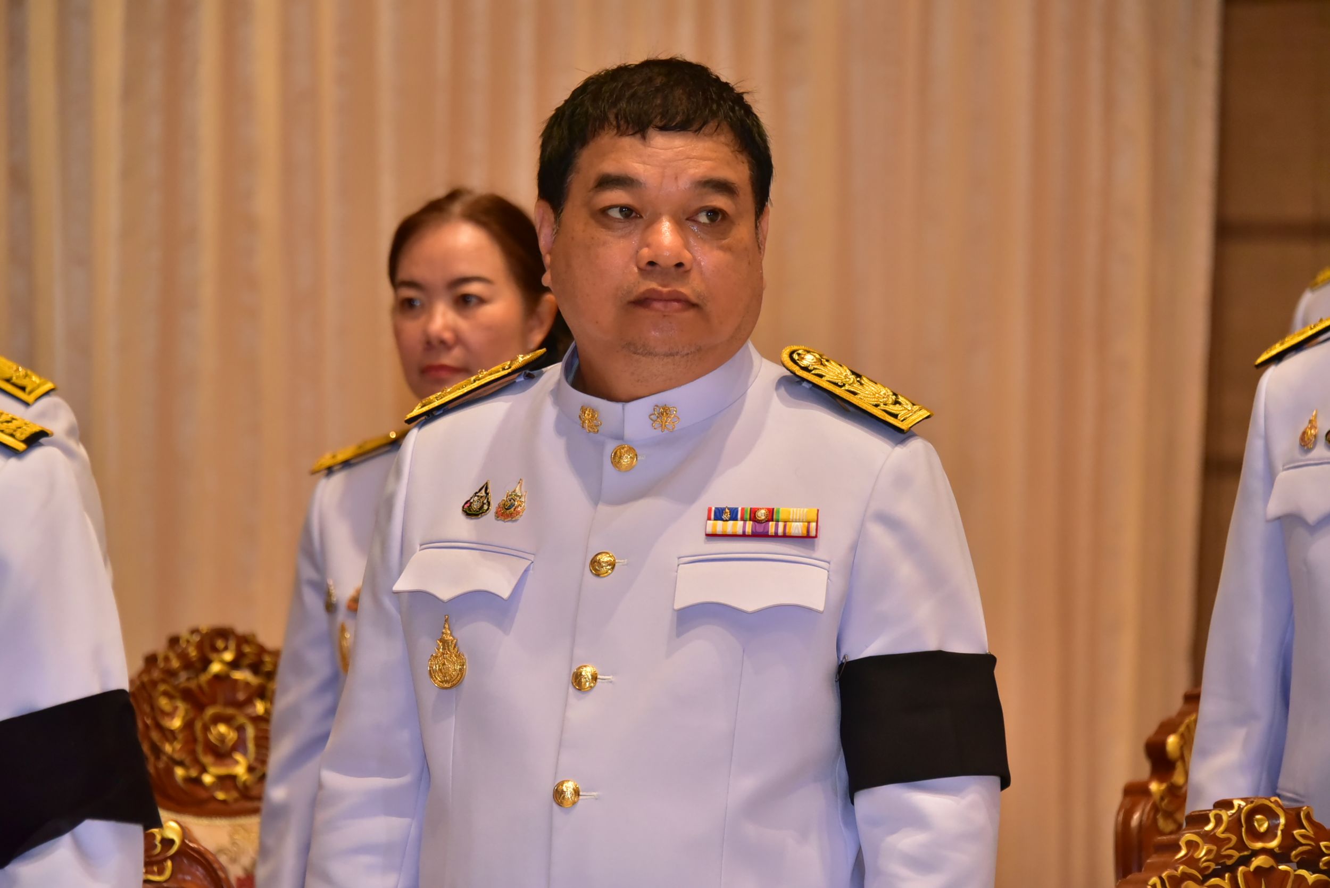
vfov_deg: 8.6
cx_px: 665
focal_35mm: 160
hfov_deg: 12.8
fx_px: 5913
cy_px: 444
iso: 4000
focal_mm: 160
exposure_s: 1/200
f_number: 5.6
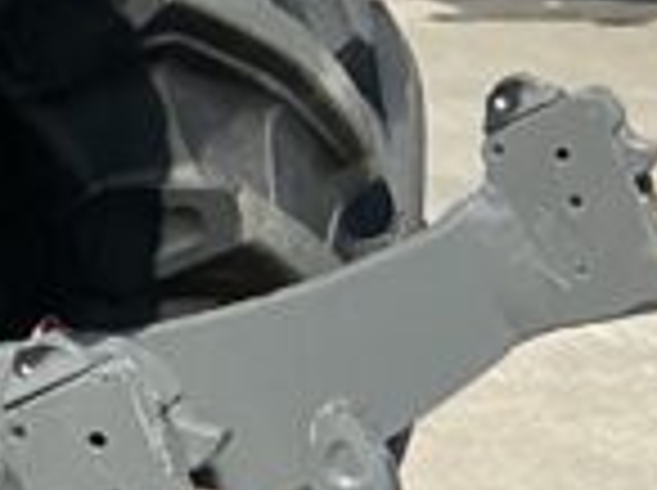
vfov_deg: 7.3
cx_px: -1296
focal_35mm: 197
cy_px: 823
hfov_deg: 8.5
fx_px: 3733
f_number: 1.8
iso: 25
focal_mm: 3
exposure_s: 1/1055
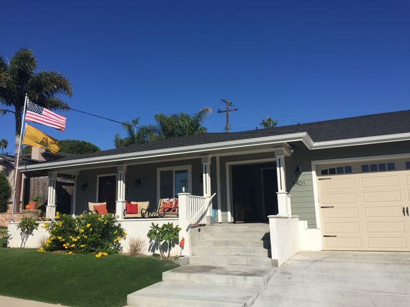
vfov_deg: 48.2
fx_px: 343
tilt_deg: +10.8
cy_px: 154
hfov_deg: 61.7
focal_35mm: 29
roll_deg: +2.0
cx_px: 205
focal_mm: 4.15
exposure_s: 1/3597
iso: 32
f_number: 2.2
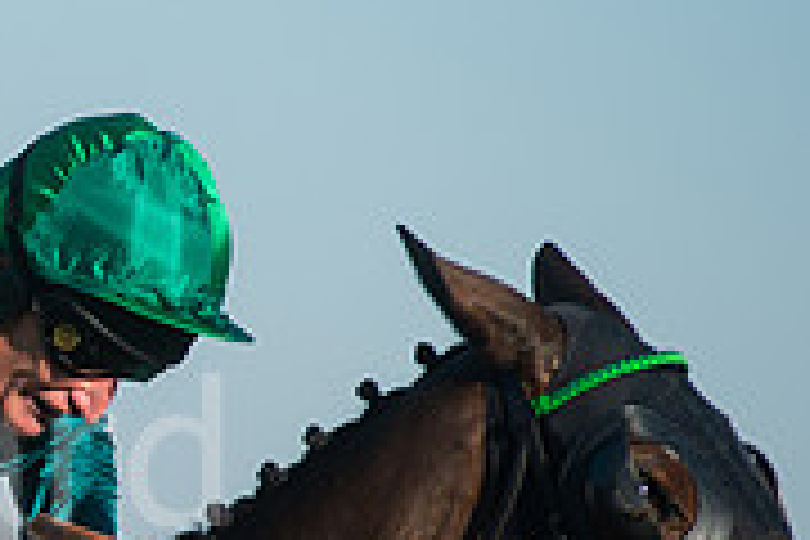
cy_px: 495
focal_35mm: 965
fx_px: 21711
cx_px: -346
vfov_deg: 1.4
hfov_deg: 2.1
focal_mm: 300
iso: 400
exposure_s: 1/4000
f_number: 7.1
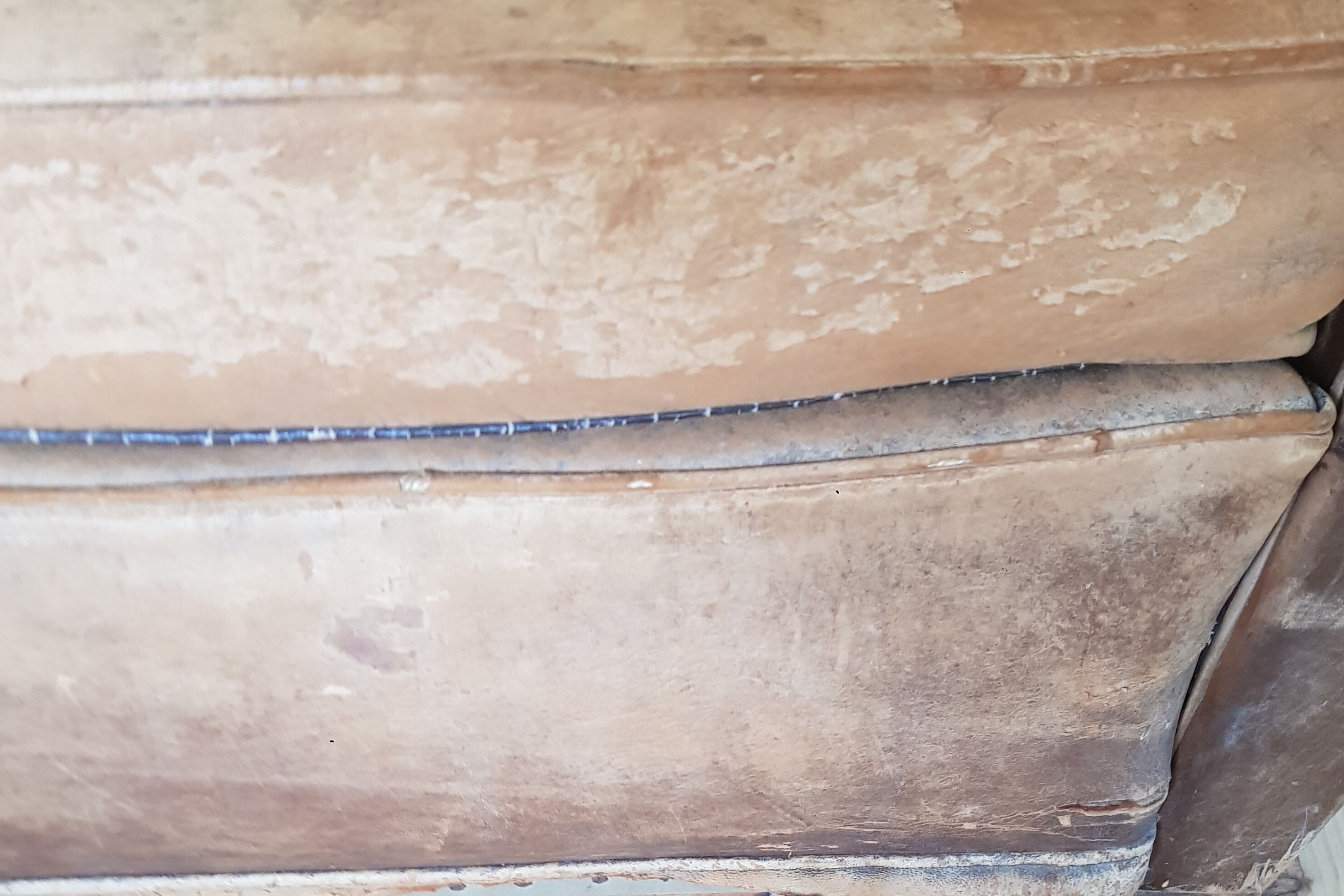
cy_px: 820
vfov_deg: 33.9
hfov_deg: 51.9
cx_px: 670
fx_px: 1381
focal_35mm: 37
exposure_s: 1/13
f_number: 1.7
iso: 200
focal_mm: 4.2
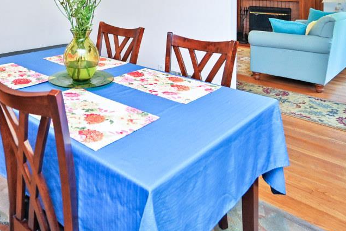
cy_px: -15
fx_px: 317
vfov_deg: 35.0
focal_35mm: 33
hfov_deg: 55.3
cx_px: 100
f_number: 4
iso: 450
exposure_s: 1/60
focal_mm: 14
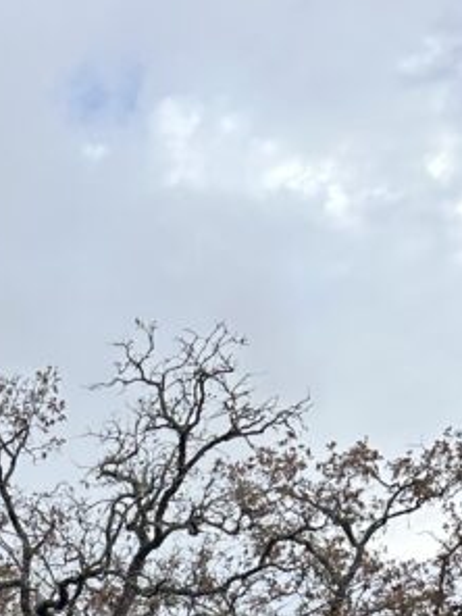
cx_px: -329
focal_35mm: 83
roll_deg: +1.0
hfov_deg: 15.6
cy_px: 999
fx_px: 1477
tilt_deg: +4.4
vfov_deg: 19.5
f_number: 1.78
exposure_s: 1/1495
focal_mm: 6.86
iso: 80
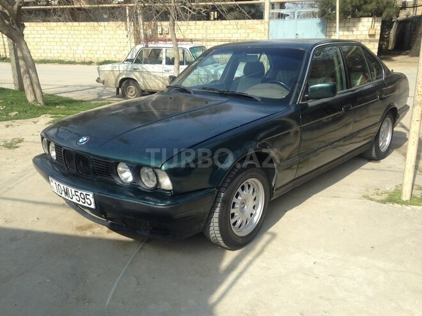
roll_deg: +0.8
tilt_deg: -18.9
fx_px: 402
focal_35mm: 33
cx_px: 211
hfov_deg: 55.4
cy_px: 158
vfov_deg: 42.9
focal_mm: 4.12
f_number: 2.4
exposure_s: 1/1004
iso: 50
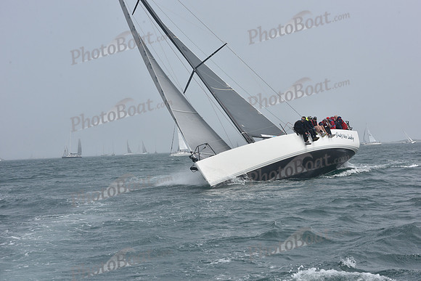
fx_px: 819
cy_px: 140
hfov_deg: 28.8
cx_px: 210
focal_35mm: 70
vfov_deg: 19.5
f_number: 11
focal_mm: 70
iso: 250
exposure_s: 1/800
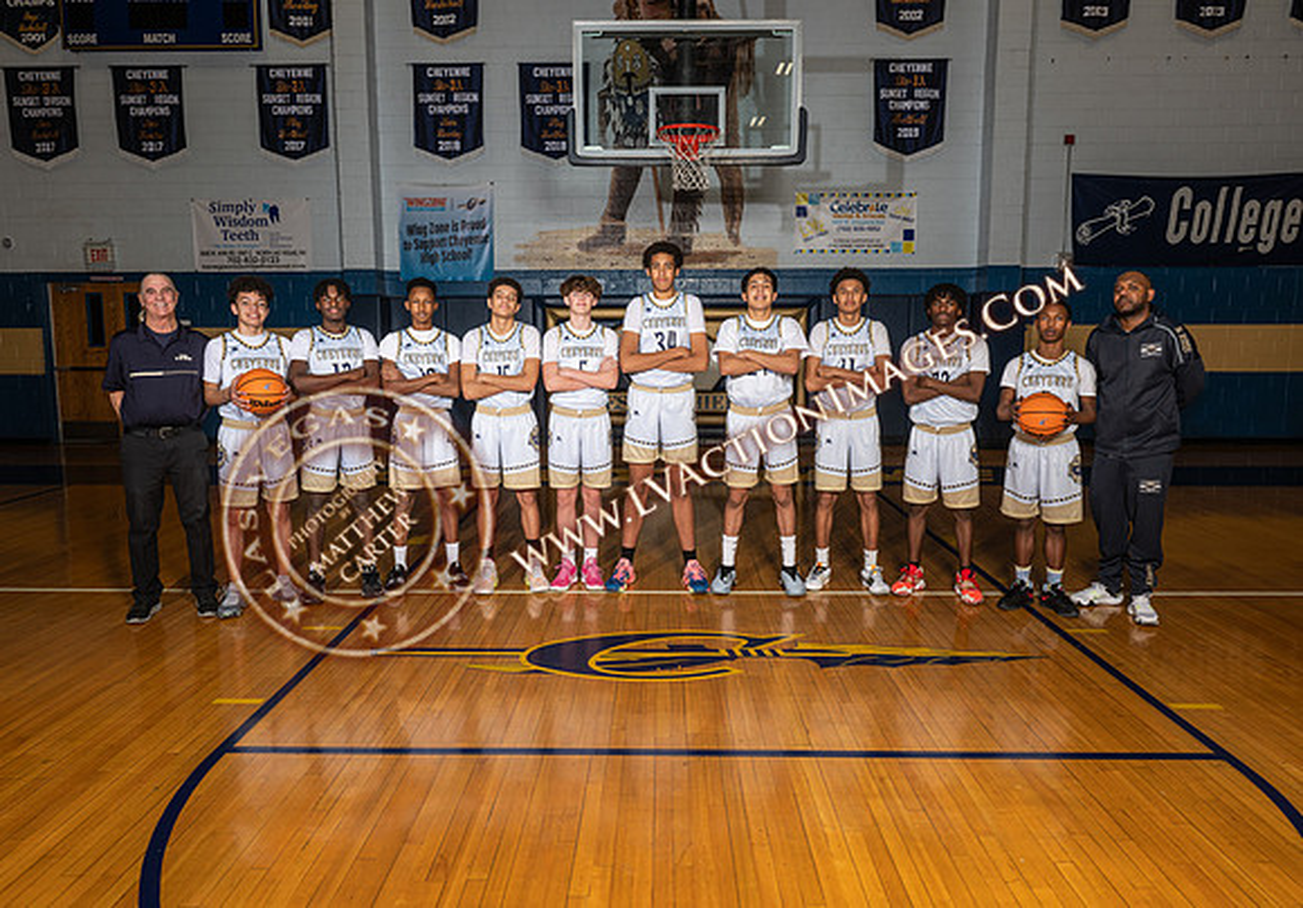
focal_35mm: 25
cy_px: 454
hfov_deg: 70.0
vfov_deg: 52.0
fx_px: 930
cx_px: 637
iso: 125
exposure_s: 1/125
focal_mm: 24
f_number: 7.1
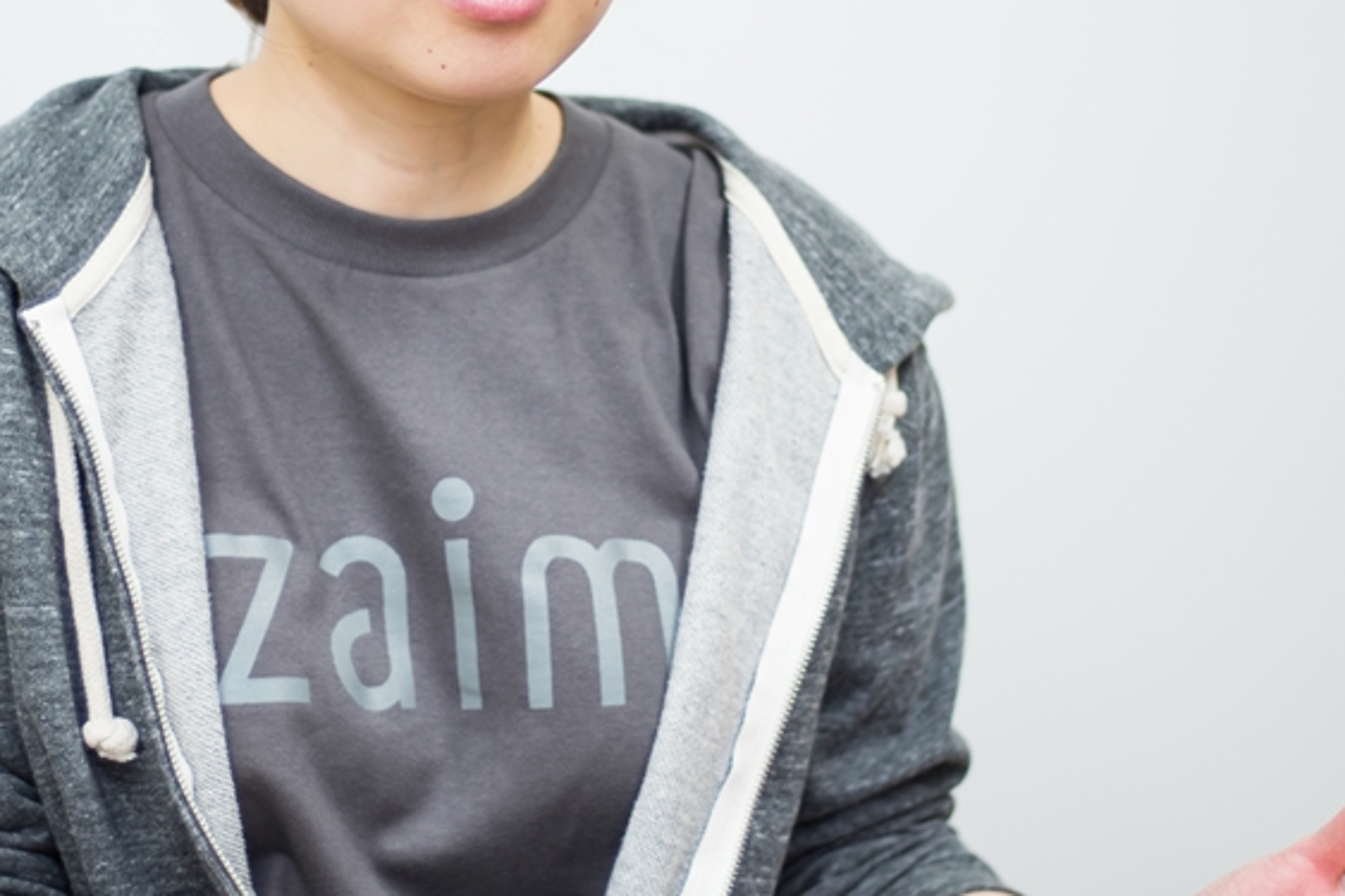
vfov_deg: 12.2
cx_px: 495
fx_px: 4183
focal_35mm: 112
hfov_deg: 18.2
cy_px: 305
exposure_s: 1/250
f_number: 1.4
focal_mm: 50
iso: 160
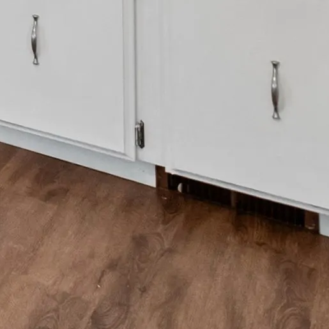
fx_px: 817
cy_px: -252
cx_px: -542
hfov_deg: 13.3
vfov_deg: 18.3
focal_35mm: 76
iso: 200
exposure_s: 1/10
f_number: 8
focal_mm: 10
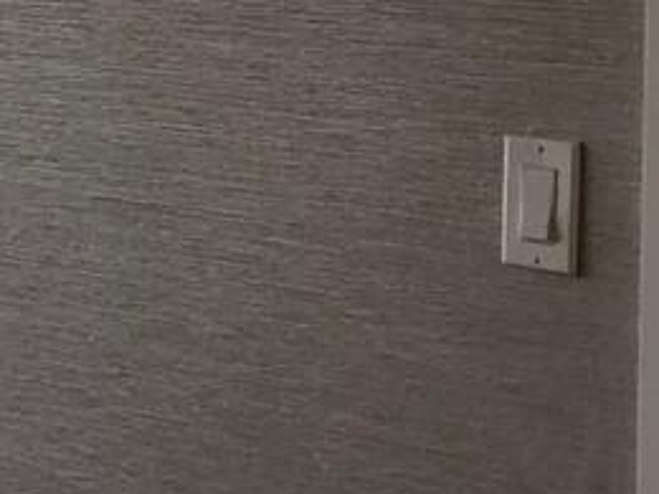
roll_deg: -0.3
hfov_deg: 10.9
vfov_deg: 8.5
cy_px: -122
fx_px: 3274
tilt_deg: -3.7
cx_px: -426
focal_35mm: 172
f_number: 1.8
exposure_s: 1/40
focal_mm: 4
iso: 25
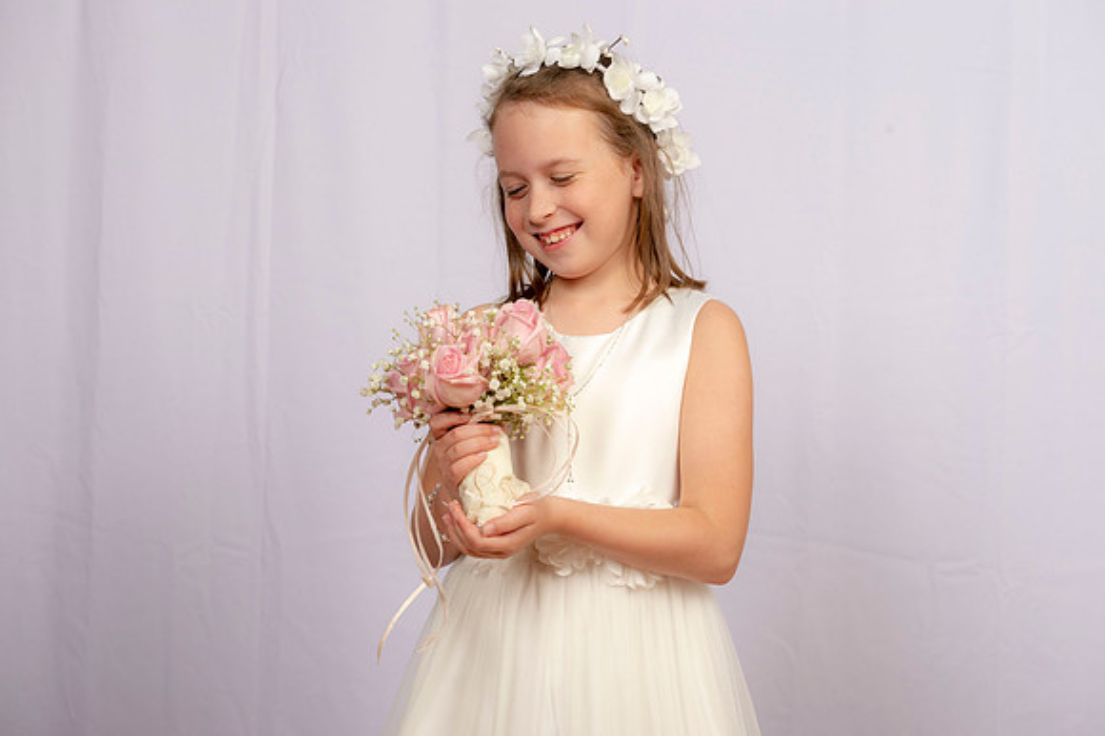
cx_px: 552
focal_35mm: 60
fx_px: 1841
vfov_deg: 22.6
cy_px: 368
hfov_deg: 33.4
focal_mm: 60
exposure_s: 1/125
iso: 160
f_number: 8
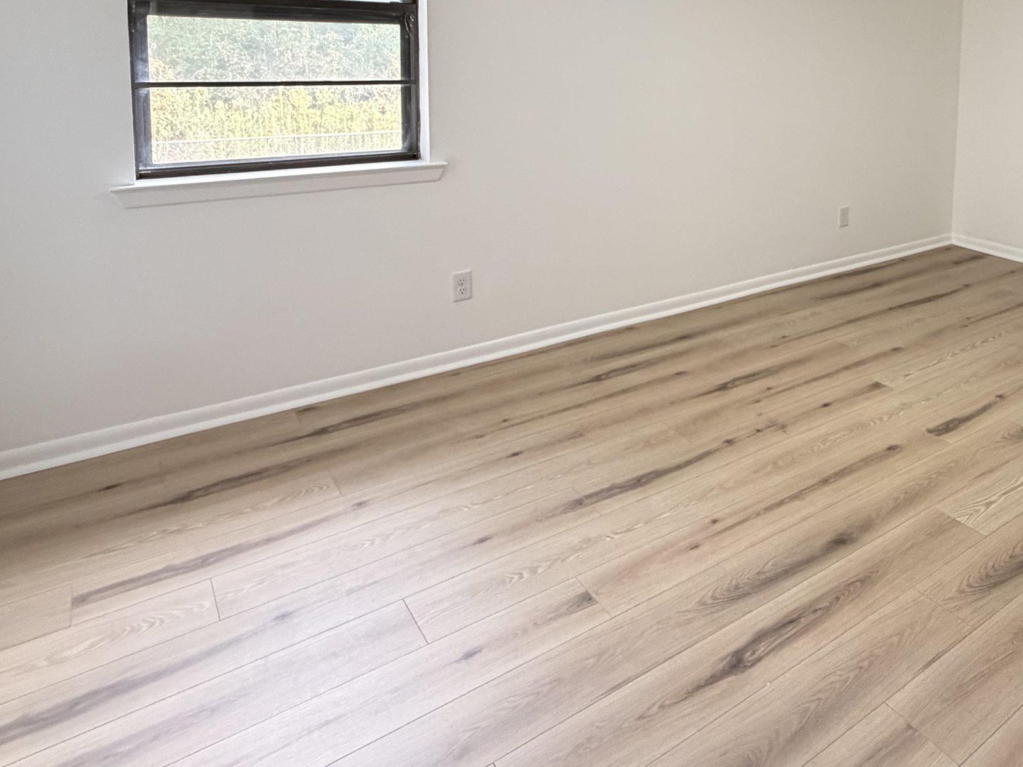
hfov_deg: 60.5
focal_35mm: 27
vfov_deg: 47.5
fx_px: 798
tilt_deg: -6.8
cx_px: 805
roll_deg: -1.9
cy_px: 117
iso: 320
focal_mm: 2.22
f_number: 2.2
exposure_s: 1/60
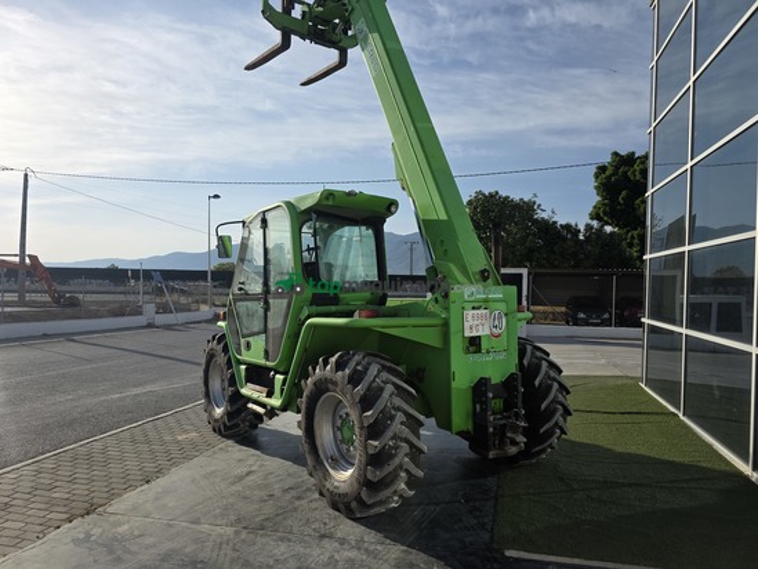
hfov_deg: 73.9
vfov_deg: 58.9
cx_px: 379
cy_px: 284
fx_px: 504
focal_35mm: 23
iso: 80
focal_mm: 6.3
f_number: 1.7
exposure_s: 1/6809
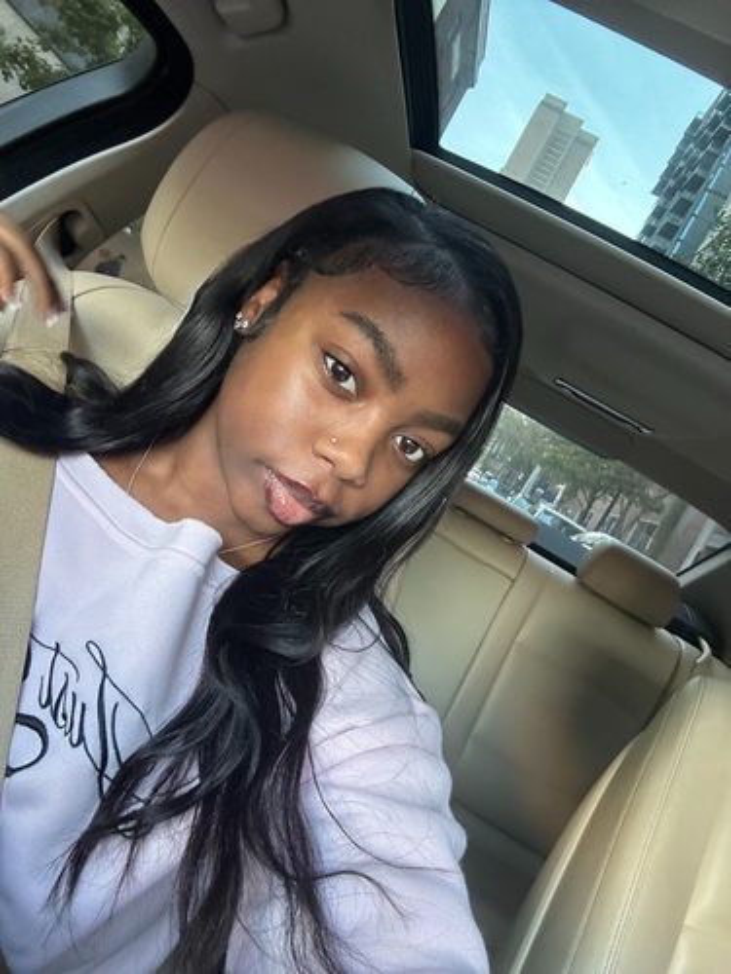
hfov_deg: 58.9
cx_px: 366
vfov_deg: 73.9
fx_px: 648
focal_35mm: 23
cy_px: 487
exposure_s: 1/40
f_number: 1.9
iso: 320
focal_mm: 2.69
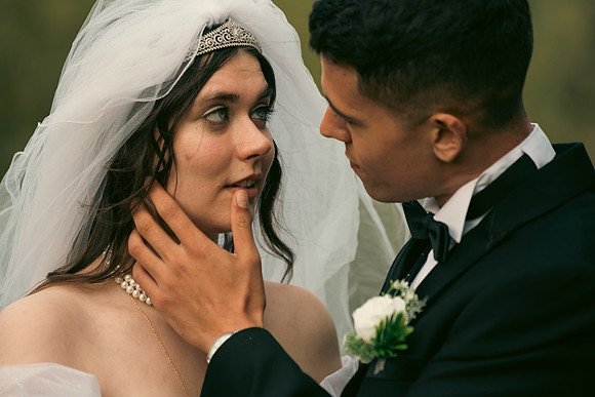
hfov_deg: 10.3
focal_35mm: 200
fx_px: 3306
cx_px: 298
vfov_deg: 6.9
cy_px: 198
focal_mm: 200
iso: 320
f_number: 3.5
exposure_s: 1/200
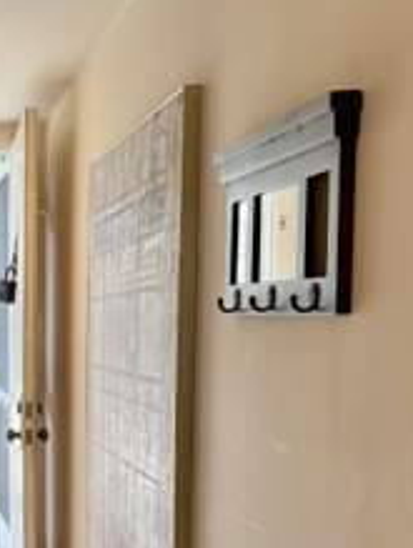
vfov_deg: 27.1
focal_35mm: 70
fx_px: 1110
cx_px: -95
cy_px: 453
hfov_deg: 19.7
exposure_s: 1/304
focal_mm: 6.76
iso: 100
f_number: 1.78
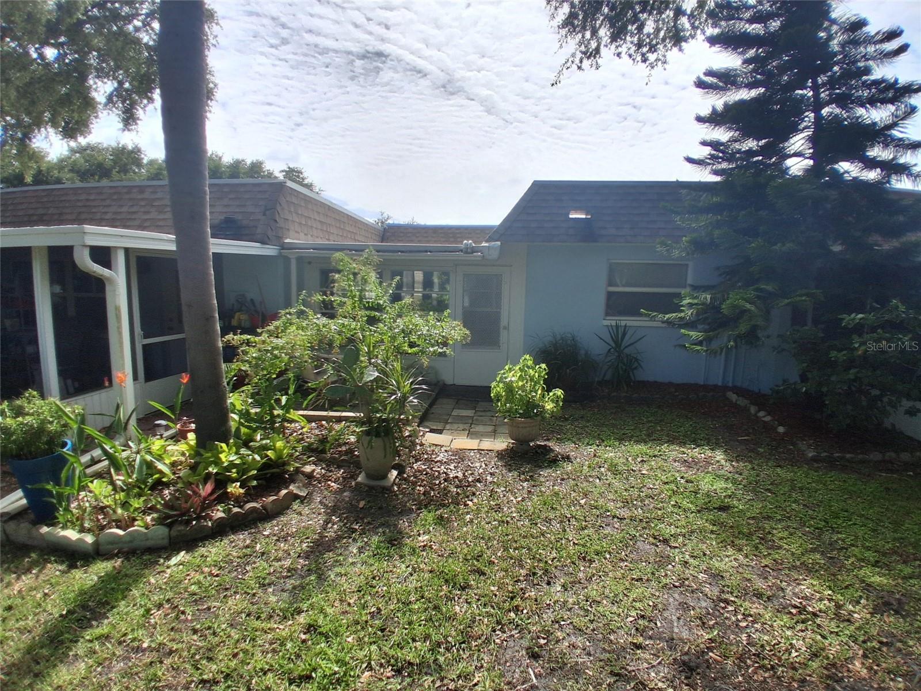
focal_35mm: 17
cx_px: 460
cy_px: 346
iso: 50
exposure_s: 1/1642
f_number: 2.2
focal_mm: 1.4
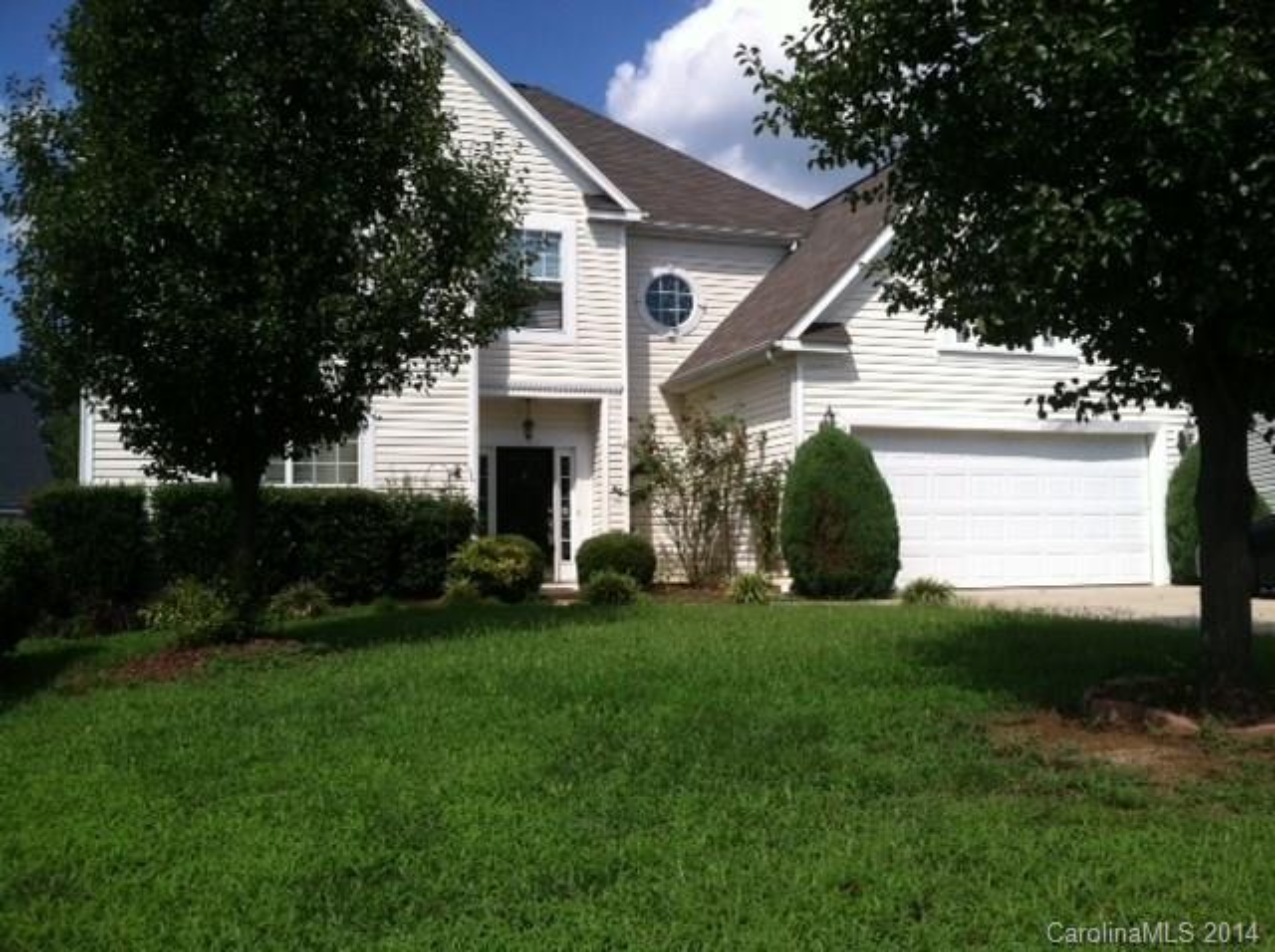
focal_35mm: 35
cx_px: 638
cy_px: 476
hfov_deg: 52.7
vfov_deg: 40.6
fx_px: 1287
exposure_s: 1/1364
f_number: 2.8
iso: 80
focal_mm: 3.85
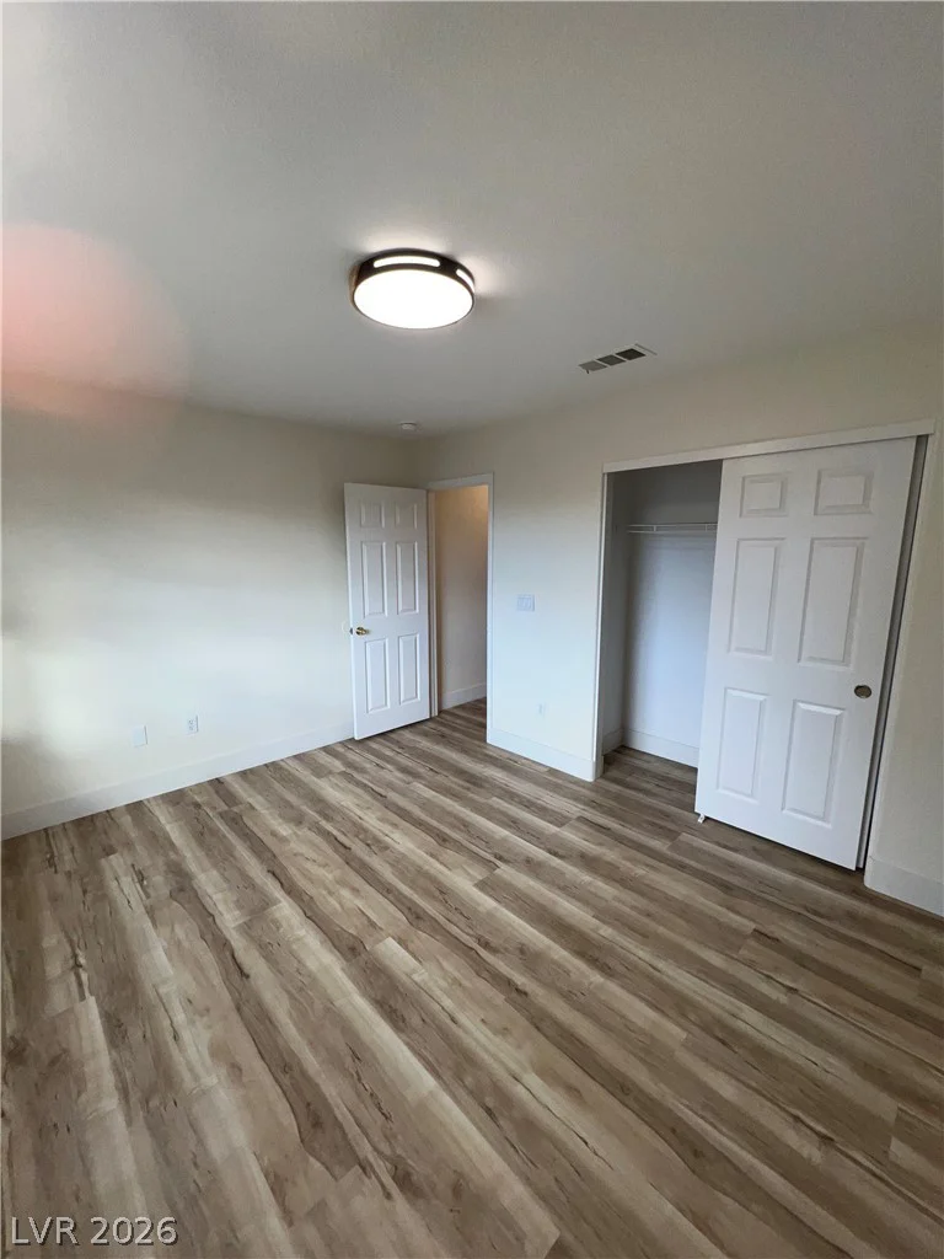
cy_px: 630
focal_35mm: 13
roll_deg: -0.3
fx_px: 473
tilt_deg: -10.4
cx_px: 472
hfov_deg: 89.9
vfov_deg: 106.2
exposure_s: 1/122
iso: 32
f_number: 1.8
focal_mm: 1.57
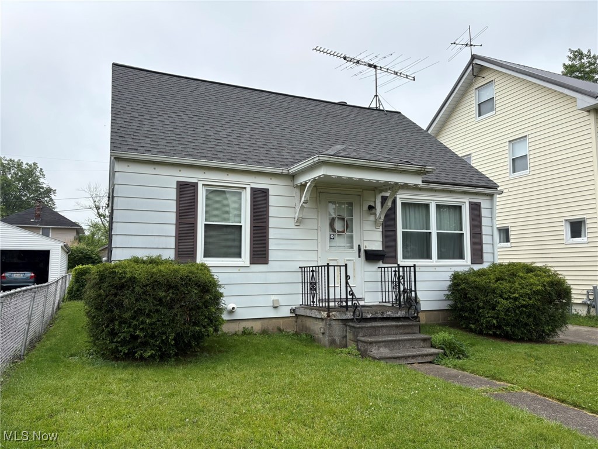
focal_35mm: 26
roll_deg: +0.4
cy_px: 224
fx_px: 449
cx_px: 299
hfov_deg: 67.3
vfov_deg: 53.1
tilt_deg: +4.7
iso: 50
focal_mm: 5.96
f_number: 1.6
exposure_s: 1/3623
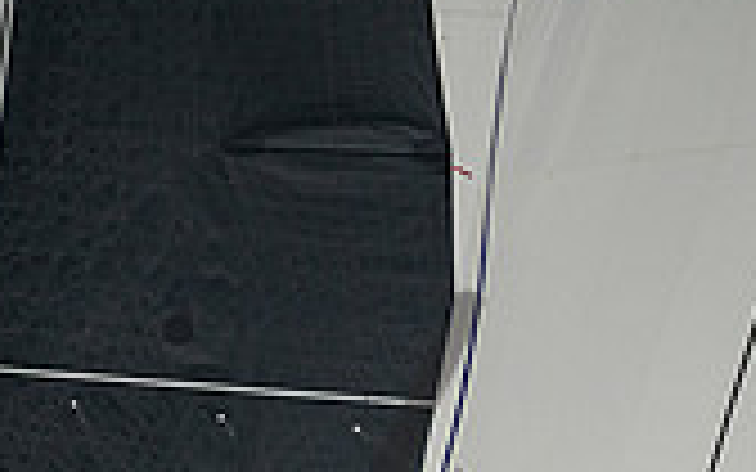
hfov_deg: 1.3
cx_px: 526
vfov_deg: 0.8
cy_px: 878
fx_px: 32368
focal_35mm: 1571
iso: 400
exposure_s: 1/4000
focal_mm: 400
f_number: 5.6
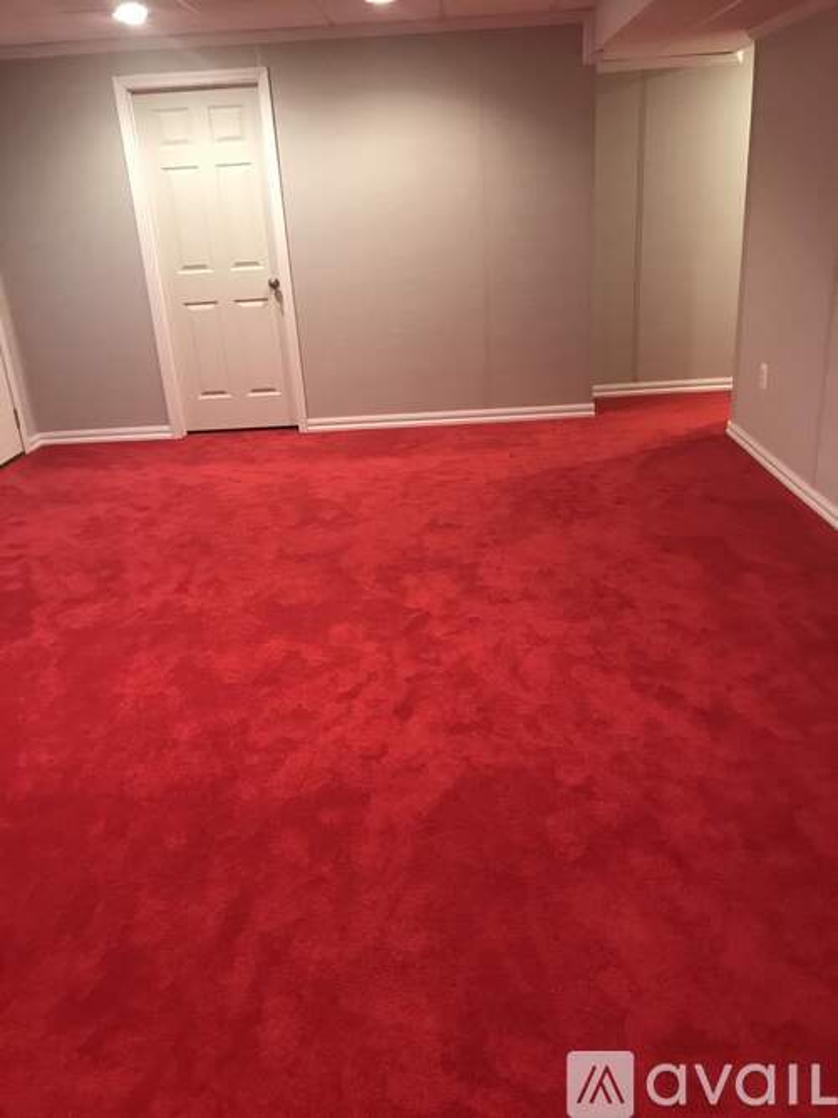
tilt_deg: -20.9
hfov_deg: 49.7
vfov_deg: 63.5
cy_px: 559
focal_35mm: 28
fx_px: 904
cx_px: 419
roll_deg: +4.7
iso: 100
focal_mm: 3.99
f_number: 1.8
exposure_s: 1/12
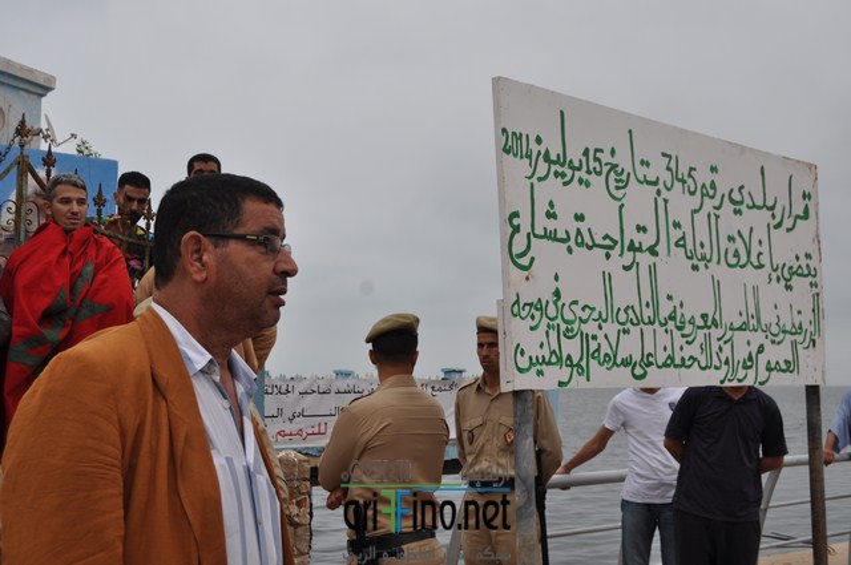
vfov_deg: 29.8
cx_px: 426
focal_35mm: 45
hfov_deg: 43.7
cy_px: 282
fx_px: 1062
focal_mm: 30
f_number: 7.1
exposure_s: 1/200
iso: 200
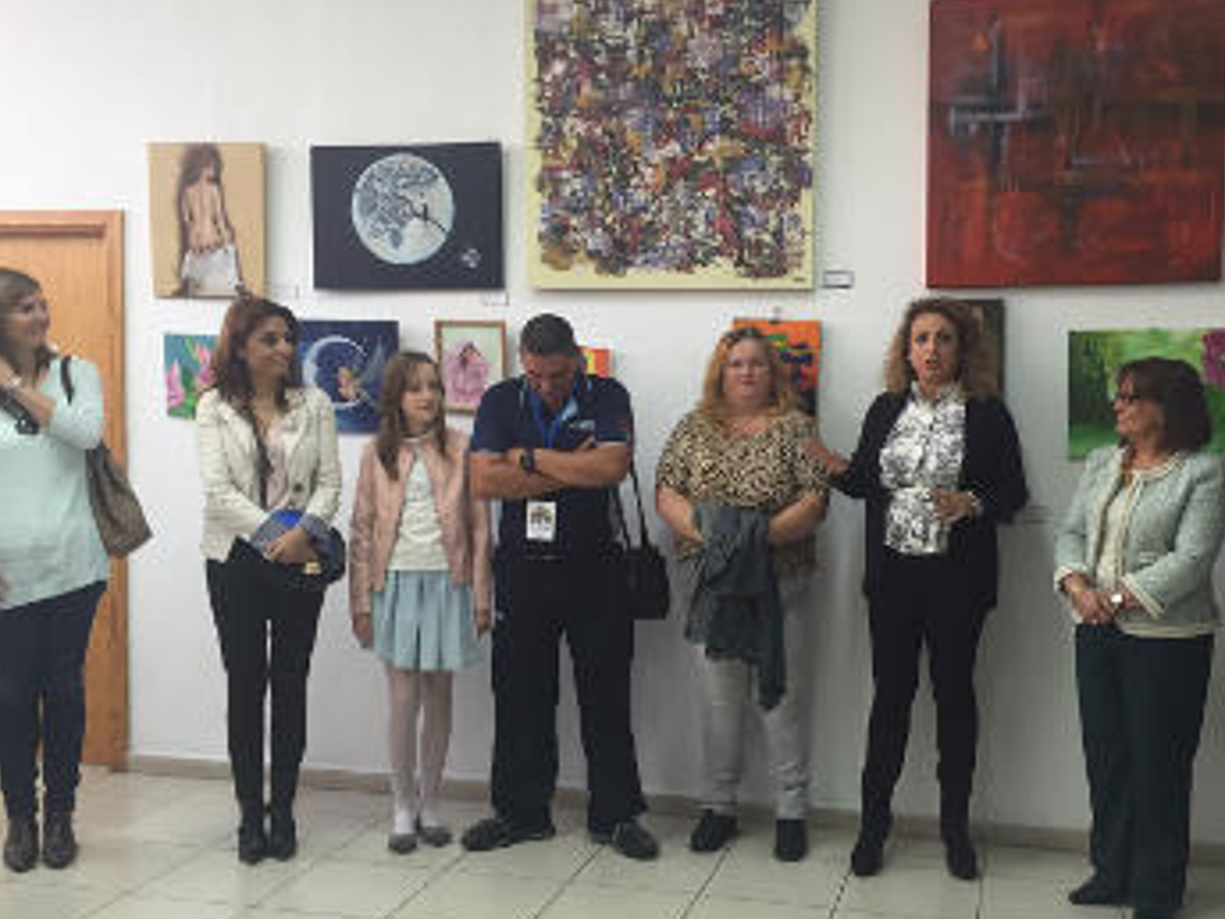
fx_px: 1345
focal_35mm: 38
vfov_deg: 37.7
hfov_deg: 48.8
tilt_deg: -4.2
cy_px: 481
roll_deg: -1.3
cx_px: 716
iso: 80
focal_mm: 4.15
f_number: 2.2
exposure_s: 1/33
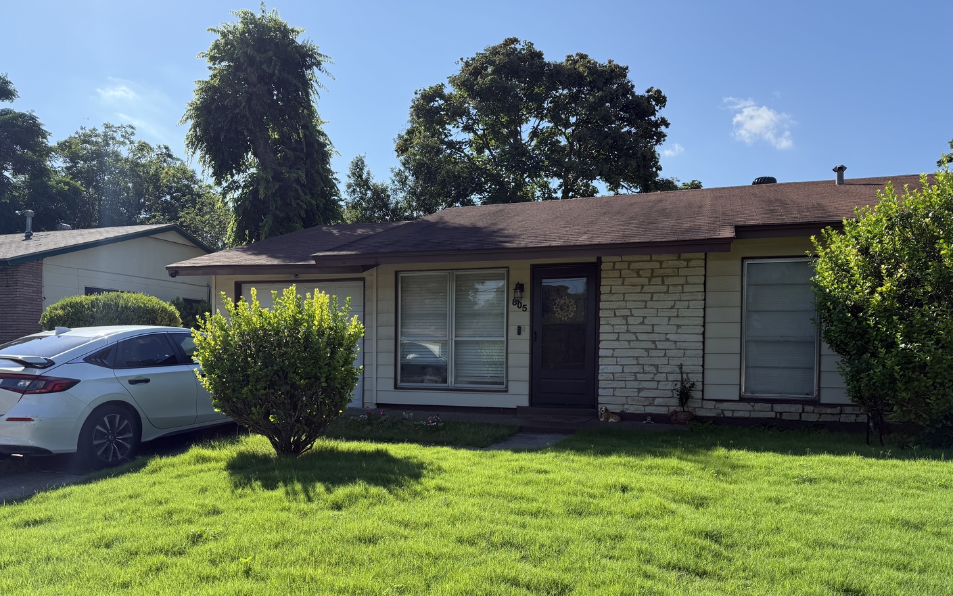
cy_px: 361
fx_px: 675
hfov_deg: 70.4
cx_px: 471
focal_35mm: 26
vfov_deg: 47.3
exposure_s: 1/3145
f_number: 1.78
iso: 100
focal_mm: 6.76
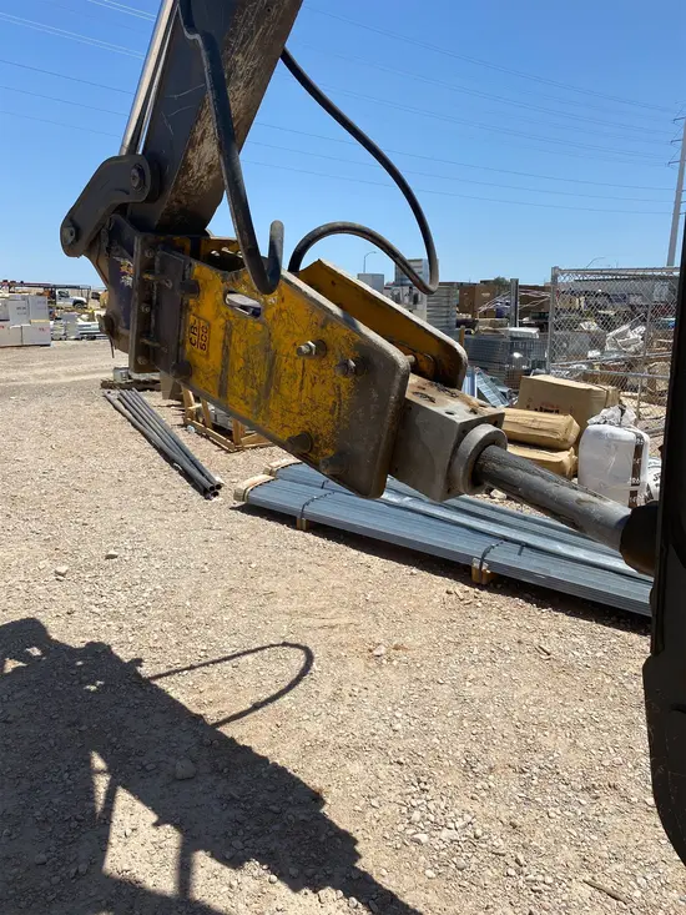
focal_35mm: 26
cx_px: 343
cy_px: 458
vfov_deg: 67.3
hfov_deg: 53.1
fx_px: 687
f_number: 1.8
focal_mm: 4.25
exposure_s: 1/4274
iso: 32
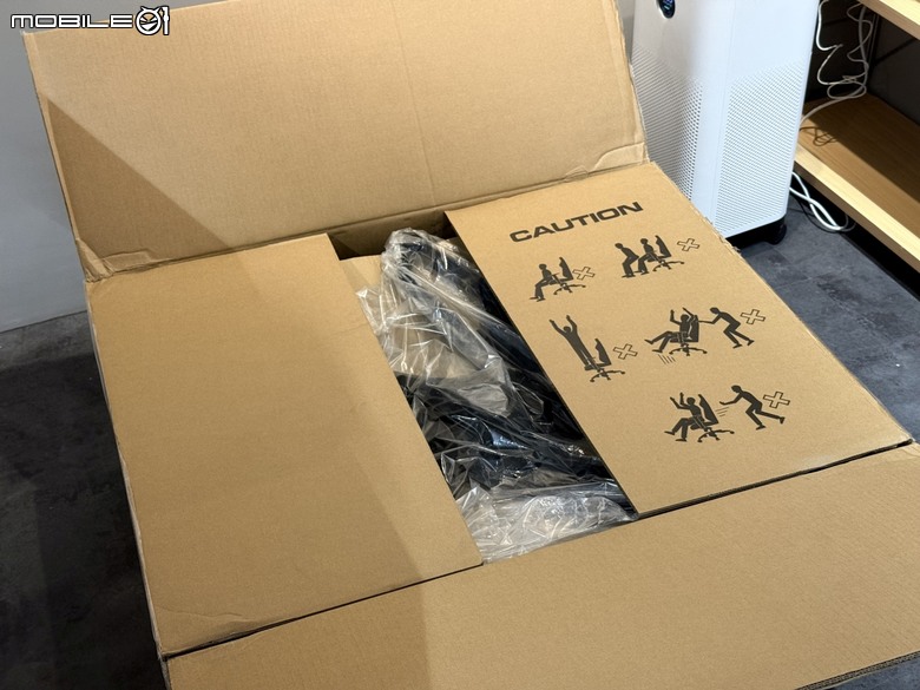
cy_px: 345
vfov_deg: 30.3
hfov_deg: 39.7
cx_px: 460
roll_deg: +2.4
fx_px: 1276
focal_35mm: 48
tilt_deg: -38.3
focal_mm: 6.76
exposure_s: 1/40
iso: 250
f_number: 1.78
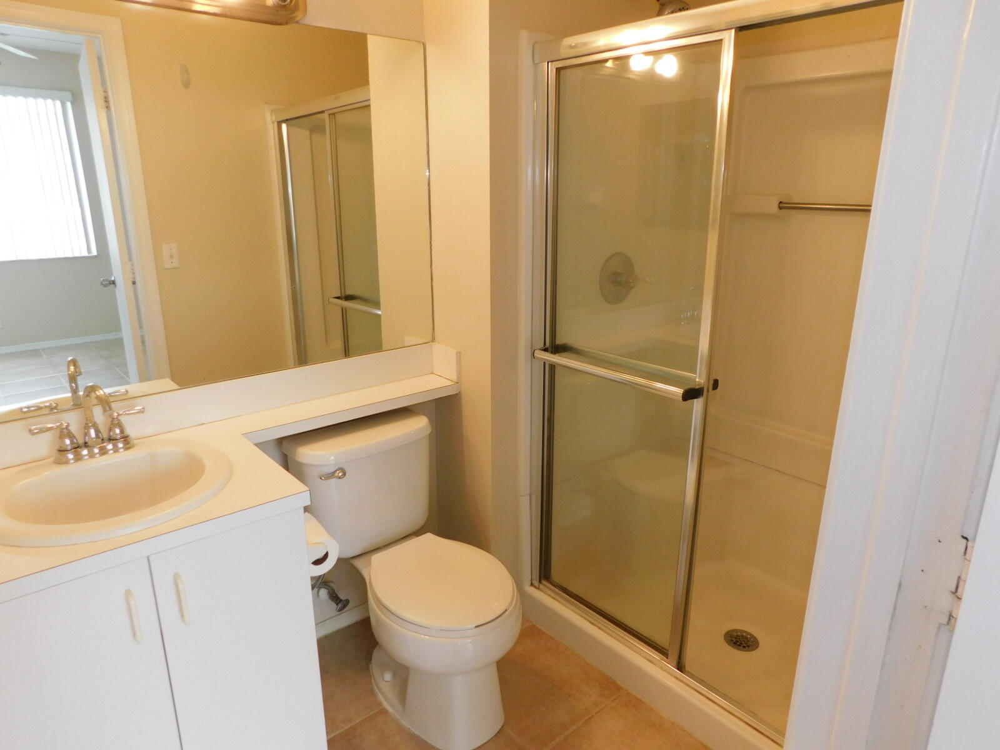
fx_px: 664
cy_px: 375
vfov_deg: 58.9
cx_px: 500
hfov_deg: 73.9
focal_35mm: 23
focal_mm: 4
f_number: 3
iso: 200
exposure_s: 1/30
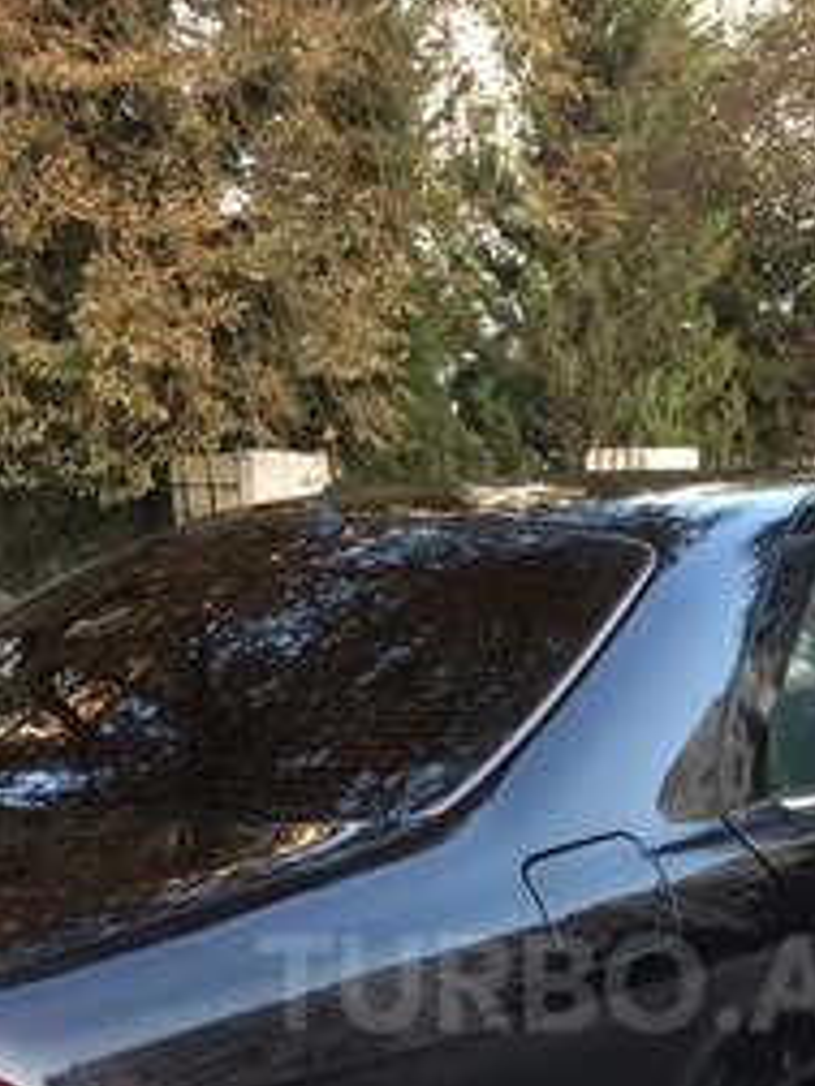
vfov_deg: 32.1
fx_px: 1789
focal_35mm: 57
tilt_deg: -17.9
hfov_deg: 25.4
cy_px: 983
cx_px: 591
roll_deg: +3.1
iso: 40
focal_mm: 4.15
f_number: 2.2
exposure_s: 1/33
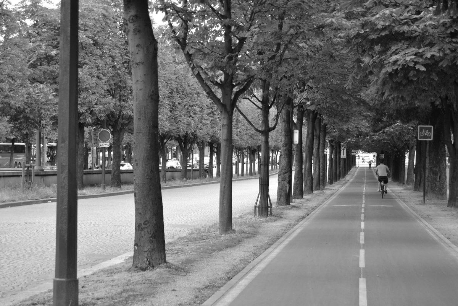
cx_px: 229
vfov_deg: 16.6
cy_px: 153
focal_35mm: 82
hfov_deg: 24.6
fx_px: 1050
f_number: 5.6
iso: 1250
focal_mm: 55
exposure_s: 1/500
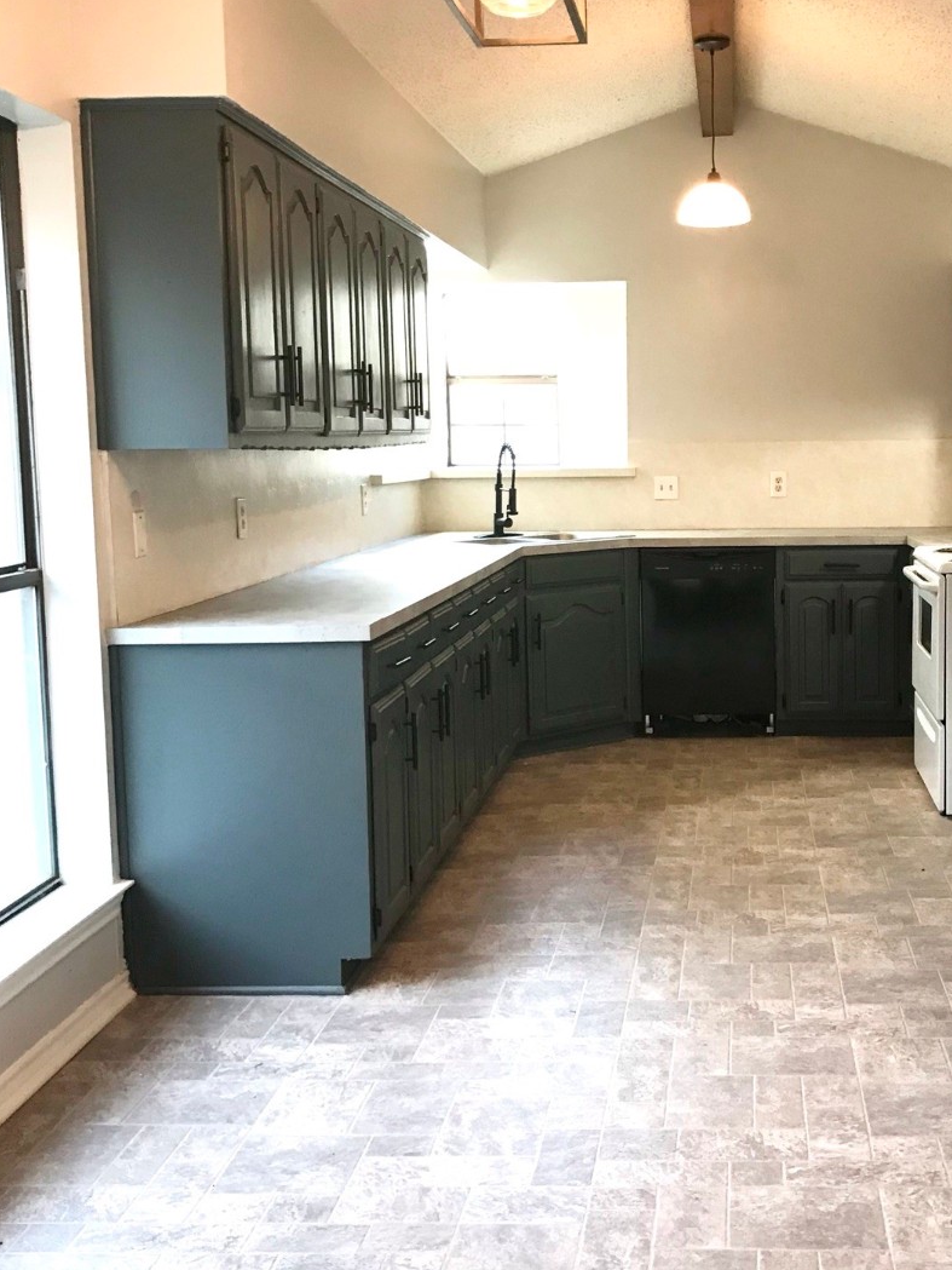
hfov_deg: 34.6
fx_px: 1503
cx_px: 674
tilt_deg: -5.7
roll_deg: -0.5
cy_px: 613
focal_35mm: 41
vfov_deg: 45.8
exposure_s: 1/17
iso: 40
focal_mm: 3.99
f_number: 1.8
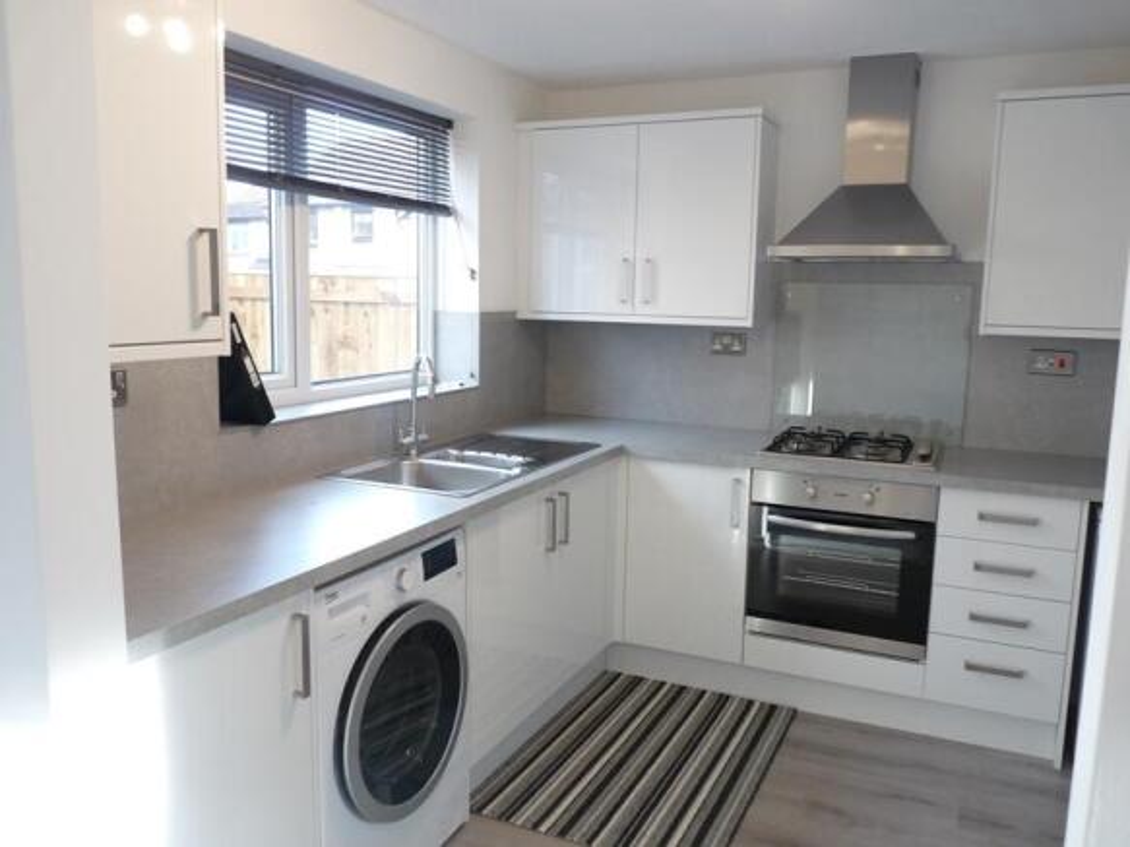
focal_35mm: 27
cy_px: 424
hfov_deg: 65.3
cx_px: 565
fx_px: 881
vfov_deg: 51.3
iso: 200
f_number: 2.8
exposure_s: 1/30
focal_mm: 4.8
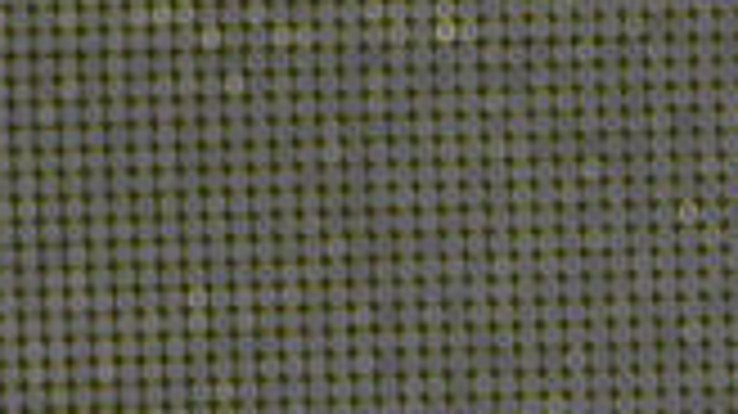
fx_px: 54737
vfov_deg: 0.4
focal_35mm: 2799
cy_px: 344
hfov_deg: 0.8
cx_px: 1112
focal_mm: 146
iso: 1600
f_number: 4
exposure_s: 1/125
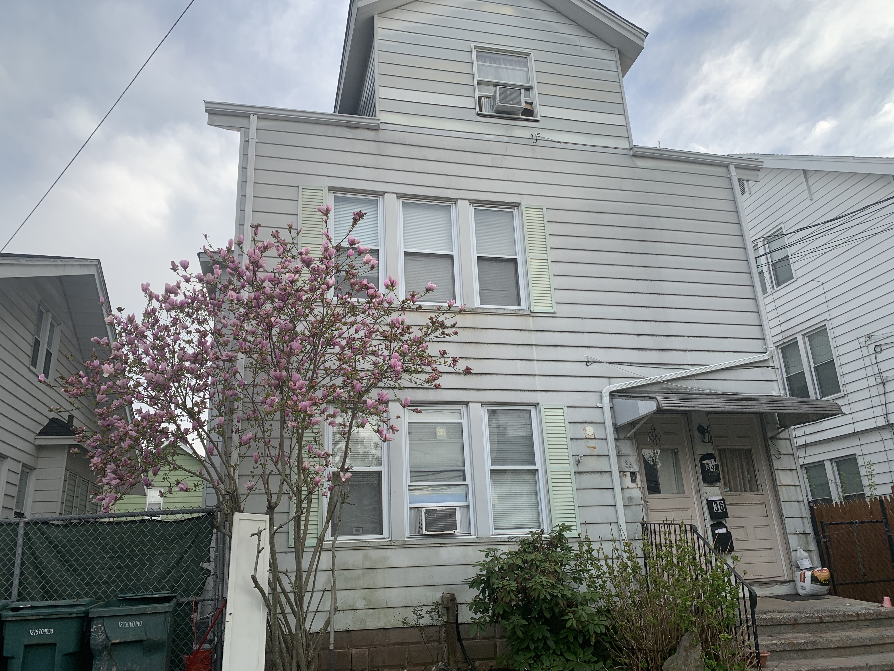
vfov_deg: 53.1
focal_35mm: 26
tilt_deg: +16.9
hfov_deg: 67.3
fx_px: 671
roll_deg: +2.4
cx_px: 447
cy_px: 336
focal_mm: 4.25
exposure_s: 1/325
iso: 25
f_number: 1.8
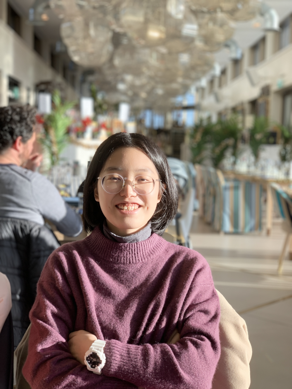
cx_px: 146
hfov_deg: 28.0
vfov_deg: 36.8
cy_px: 194
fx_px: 585
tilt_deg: -4.3
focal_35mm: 52
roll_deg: -1.9
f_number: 2.4
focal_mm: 6
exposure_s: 1/157
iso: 16
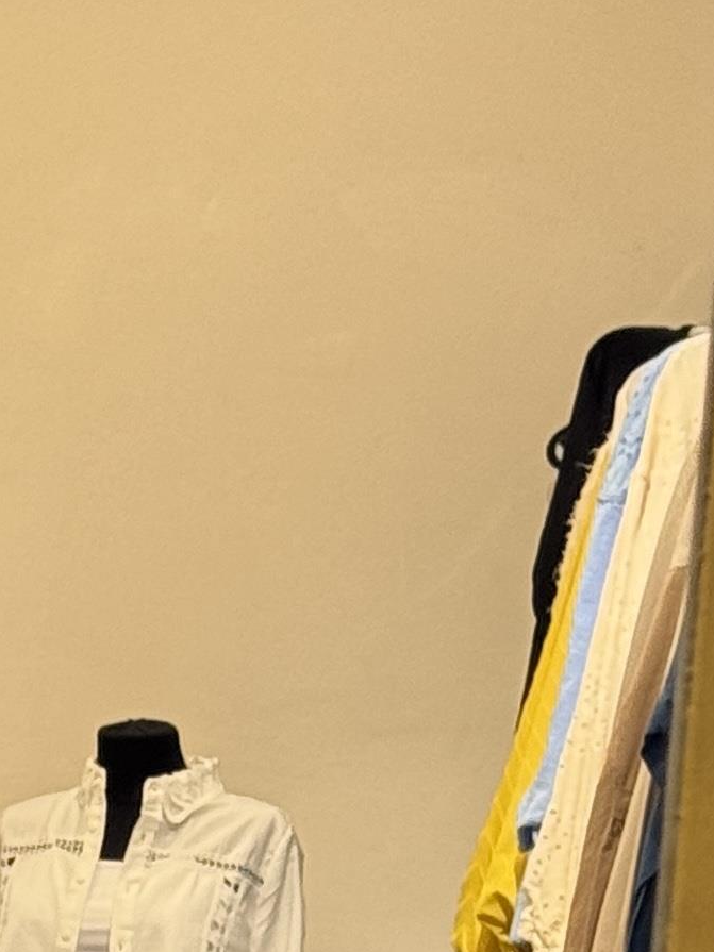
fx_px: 5172
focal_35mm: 188
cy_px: 1552
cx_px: -409
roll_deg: -2.3
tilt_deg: -14.2
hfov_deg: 7.7
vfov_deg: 10.1
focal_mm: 6.76
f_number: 1.78
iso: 80
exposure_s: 1/50
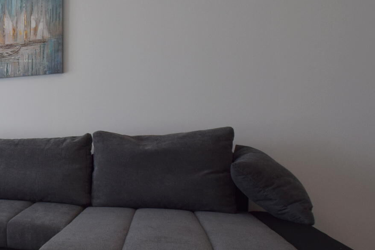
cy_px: 151
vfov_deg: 32.5
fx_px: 427
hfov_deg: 35.2
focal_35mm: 41
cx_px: -96
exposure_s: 1/125
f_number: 5.6
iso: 400
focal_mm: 10
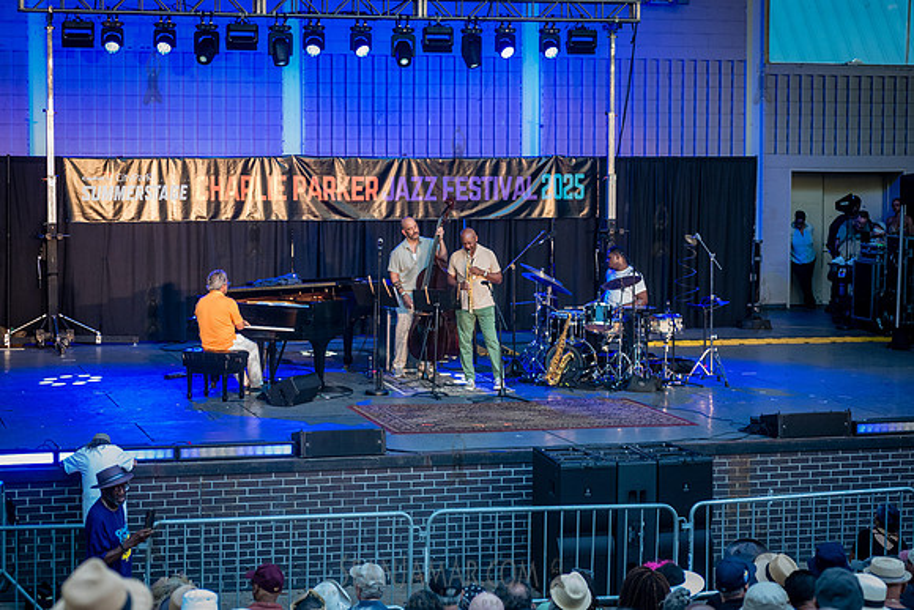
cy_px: 305
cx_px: 457
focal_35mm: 82
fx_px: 2072
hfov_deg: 24.9
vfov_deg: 16.7
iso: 3200
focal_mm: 80
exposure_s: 1/400
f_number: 4
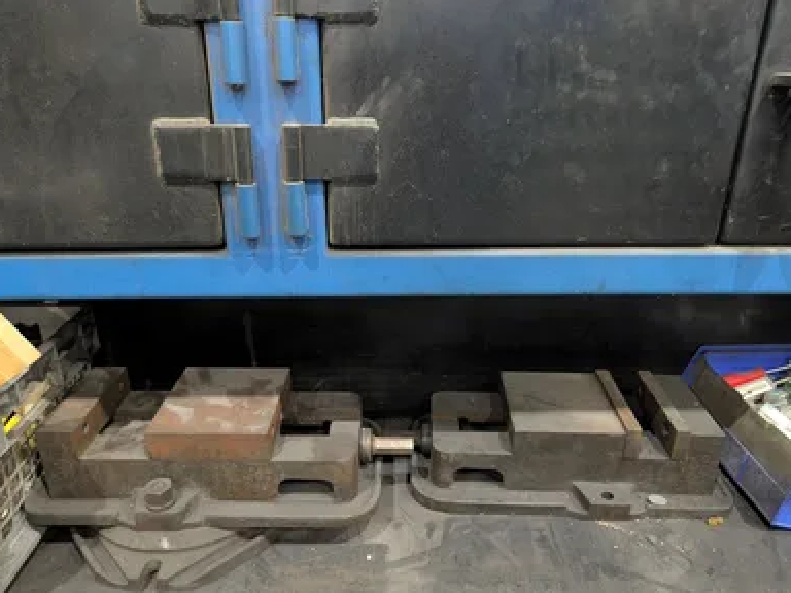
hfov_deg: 69.4
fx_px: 571
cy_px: 306
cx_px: 400
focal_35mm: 25
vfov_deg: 54.9
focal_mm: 6.9
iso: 1510
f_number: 1.68
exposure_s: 1/60
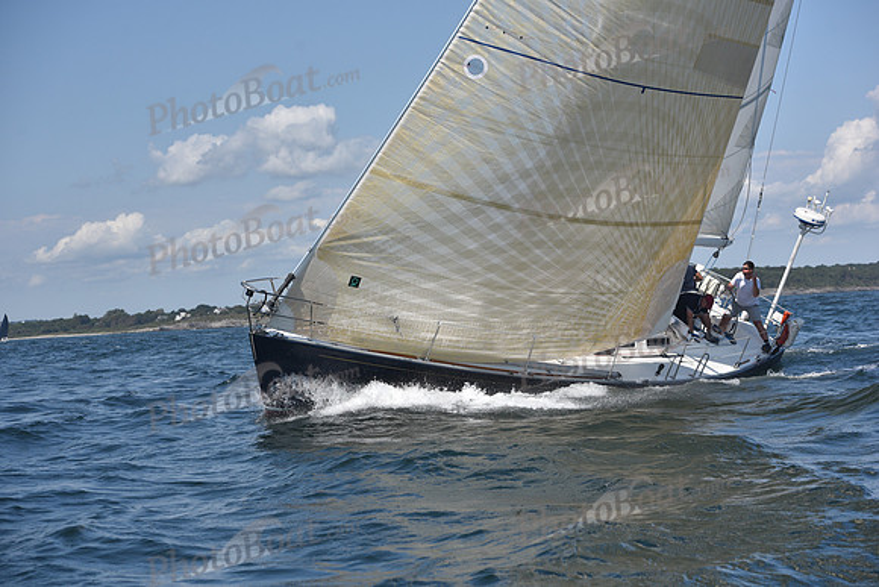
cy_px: 294
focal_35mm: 70
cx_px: 440
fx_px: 1709
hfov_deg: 28.8
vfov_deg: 19.5
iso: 250
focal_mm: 70
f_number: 5.6
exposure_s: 1/1000
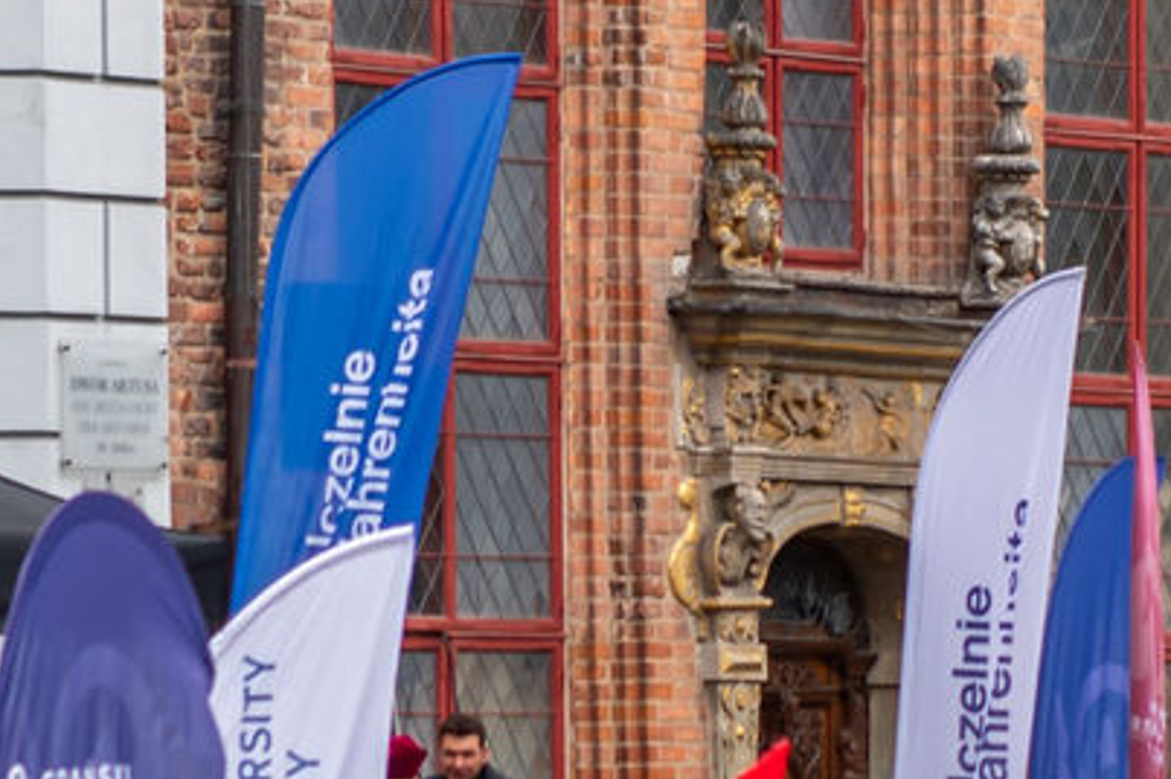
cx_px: 947
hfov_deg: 5.8
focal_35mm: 356
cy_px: 580
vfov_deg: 3.9
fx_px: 11570
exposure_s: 1/500
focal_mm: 70
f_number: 2.8
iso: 100
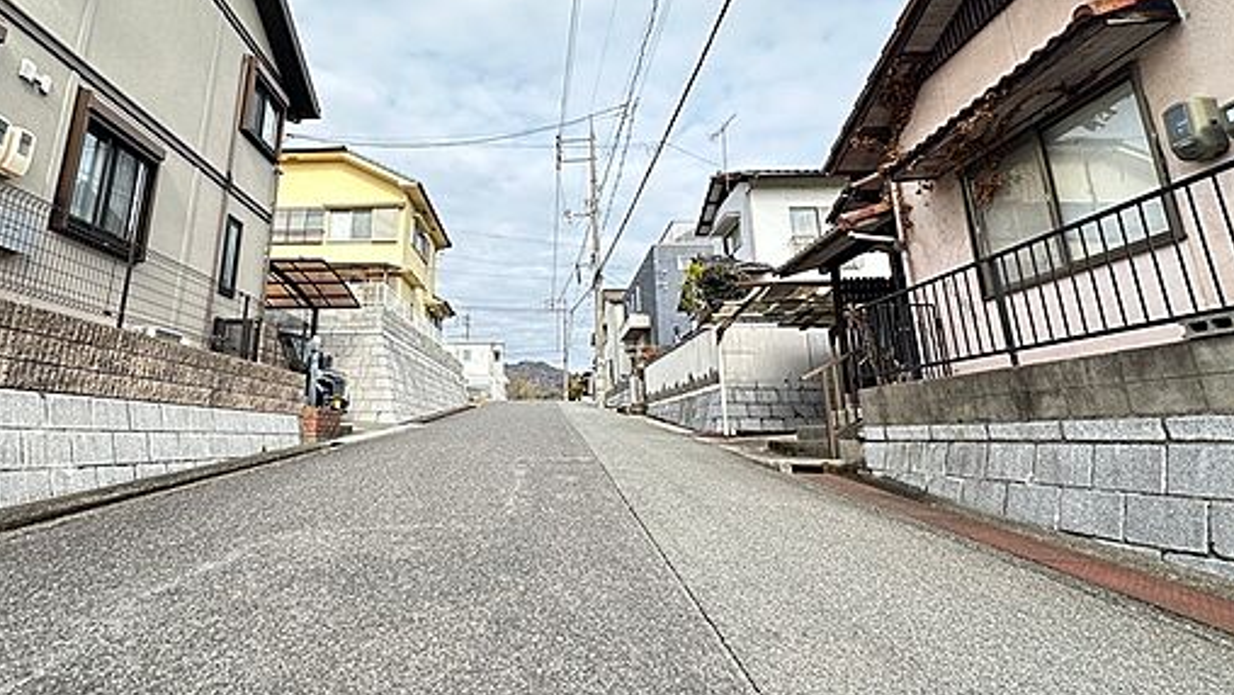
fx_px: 589
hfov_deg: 91.9
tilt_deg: +14.6
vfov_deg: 60.7
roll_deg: -0.5
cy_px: 292
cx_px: 517
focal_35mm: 18
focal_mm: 2.22
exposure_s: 1/445
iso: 40
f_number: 2.2
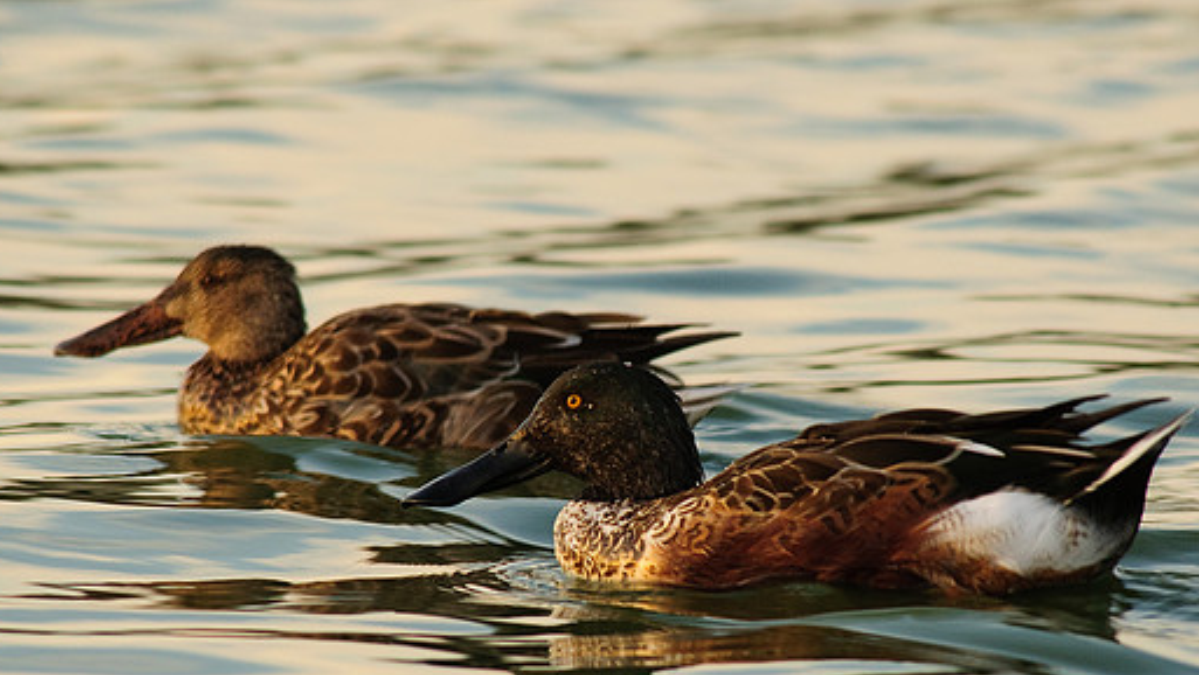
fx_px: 22549
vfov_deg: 1.7
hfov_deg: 3.0
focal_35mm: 709
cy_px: 366
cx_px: 568
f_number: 8
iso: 400
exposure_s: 1/100
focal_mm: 400
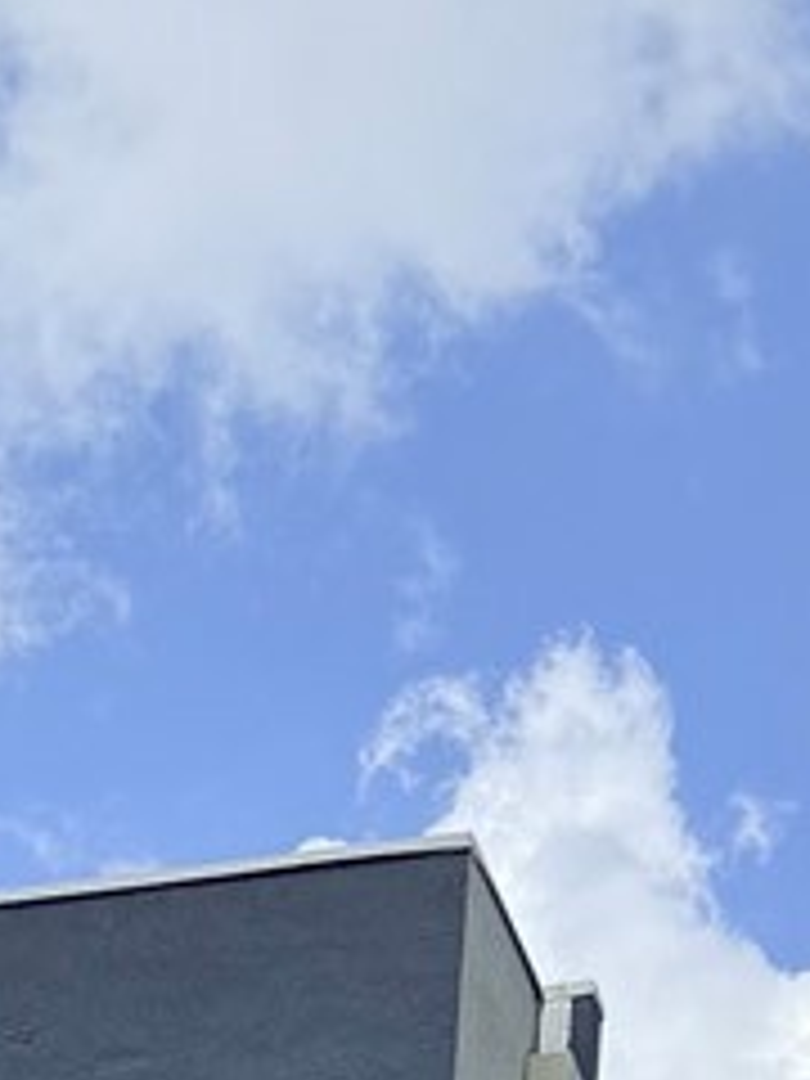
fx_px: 4992
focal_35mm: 160
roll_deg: -4.1
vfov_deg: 10.6
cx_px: 238
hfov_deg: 9.3
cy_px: 2565
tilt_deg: +11.0
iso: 80
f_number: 1.78
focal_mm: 6.76
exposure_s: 1/5714
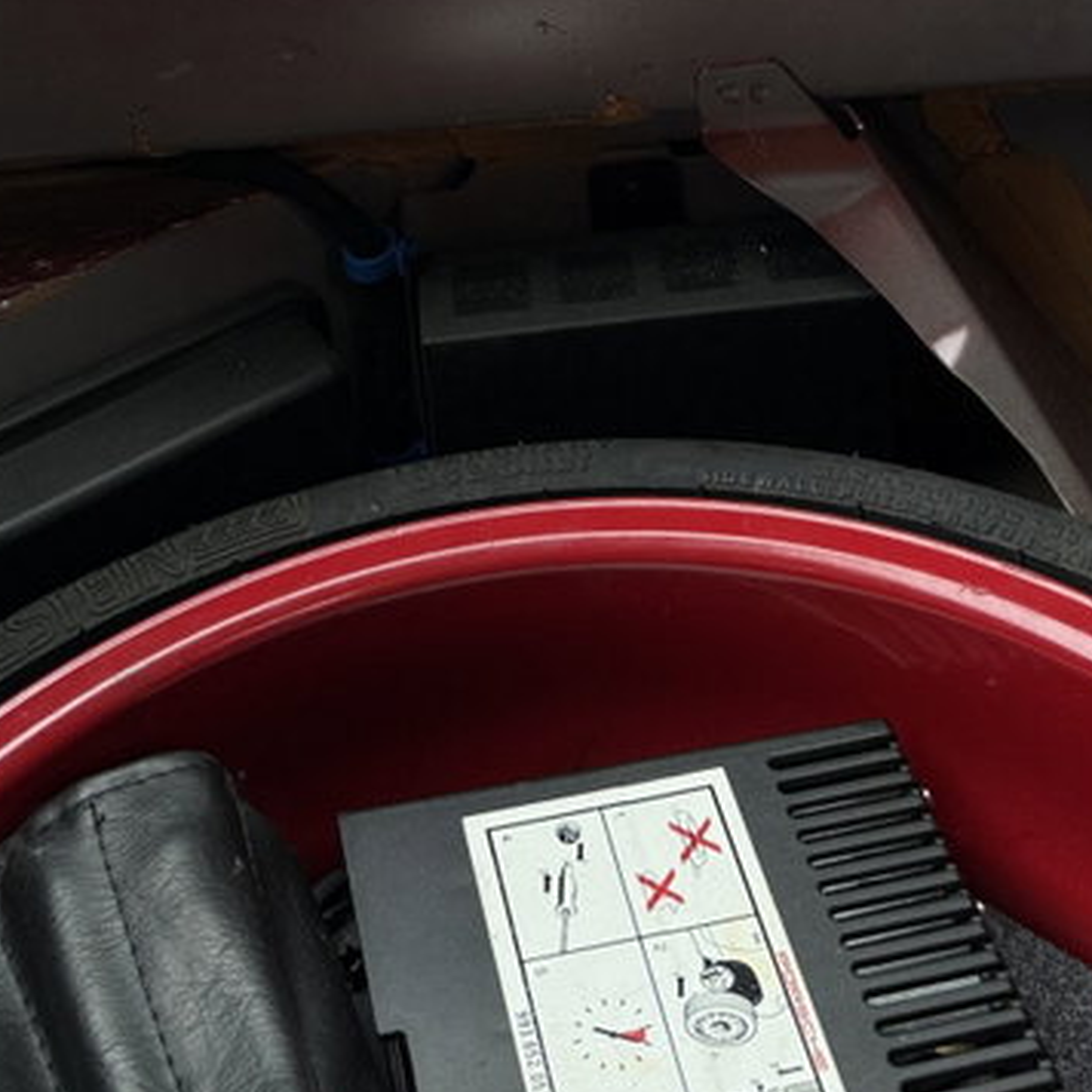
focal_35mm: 61
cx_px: 543
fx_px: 2177
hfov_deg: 28.2
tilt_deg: -27.2
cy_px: -190
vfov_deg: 25.5
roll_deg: +2.4
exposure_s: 1/237
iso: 64
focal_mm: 6.76
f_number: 1.78
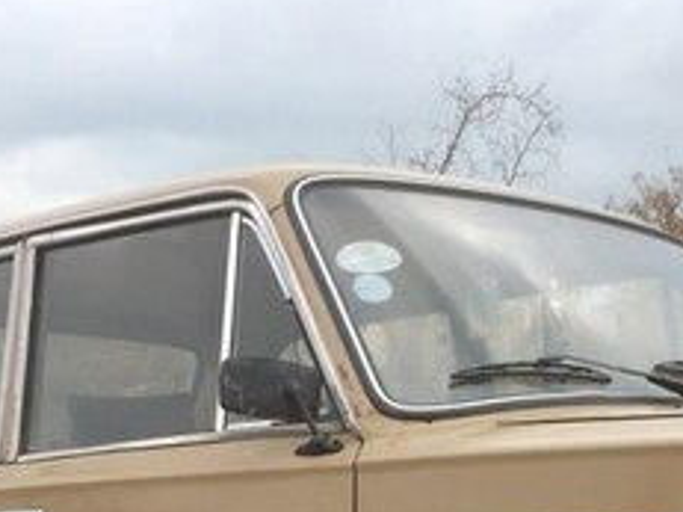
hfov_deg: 23.5
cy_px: 644
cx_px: 438
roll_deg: +3.9
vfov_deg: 16.9
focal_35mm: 83
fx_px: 1637
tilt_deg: -6.3
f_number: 2.2
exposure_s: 1/100
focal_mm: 4.15
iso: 40
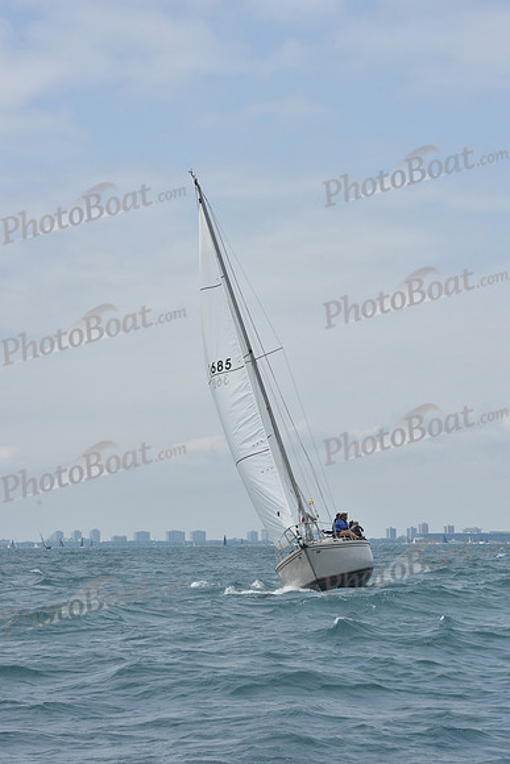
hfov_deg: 14.4
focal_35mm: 95
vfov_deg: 21.5
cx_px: 255
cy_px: 382
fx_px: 2017
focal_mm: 95
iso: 250
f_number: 11
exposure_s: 1/800
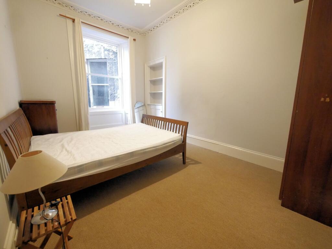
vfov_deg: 85.7
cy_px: 124
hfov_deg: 102.0
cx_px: 166
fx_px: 134
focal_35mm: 14
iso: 3200
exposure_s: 1/25
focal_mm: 7
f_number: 4
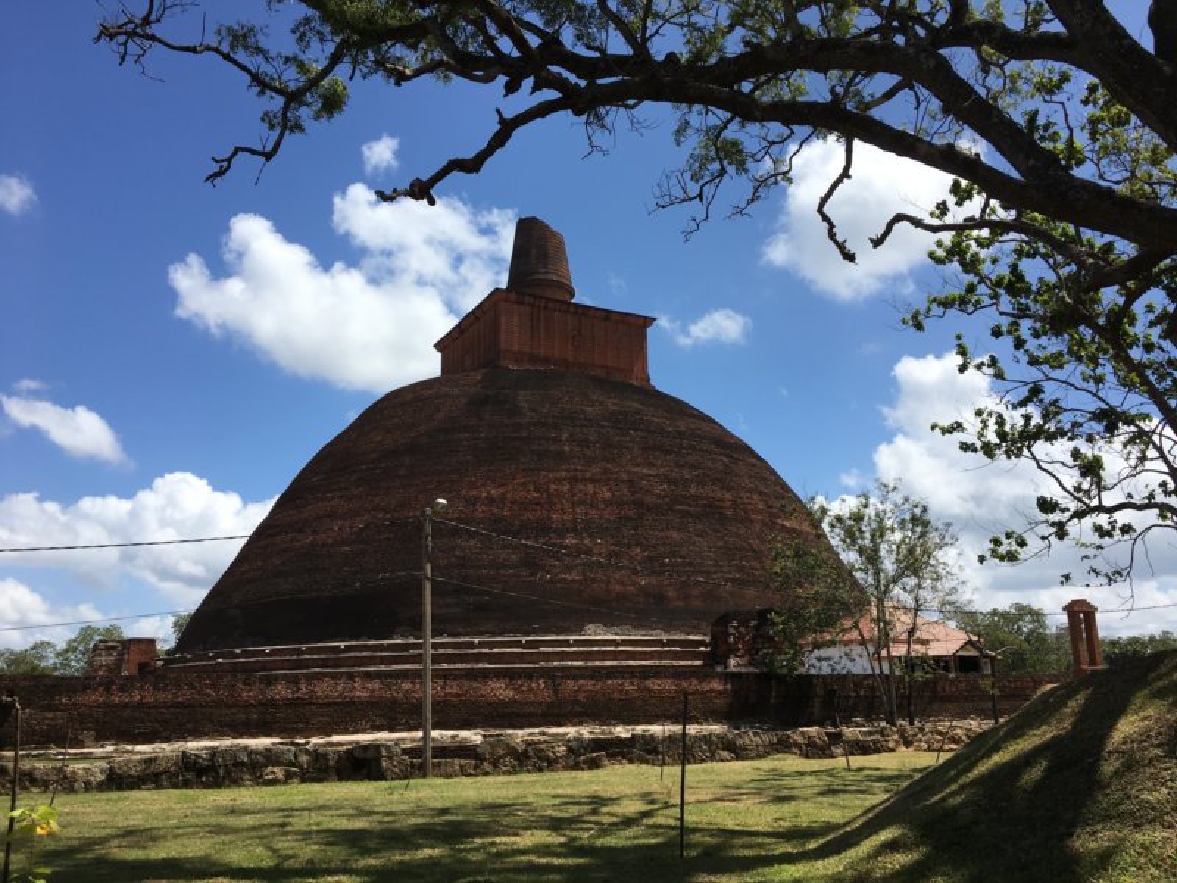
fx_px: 986
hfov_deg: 61.7
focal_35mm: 29
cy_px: 442
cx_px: 588
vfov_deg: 48.2
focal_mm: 4.15
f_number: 2.2
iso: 25
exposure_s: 1/2198
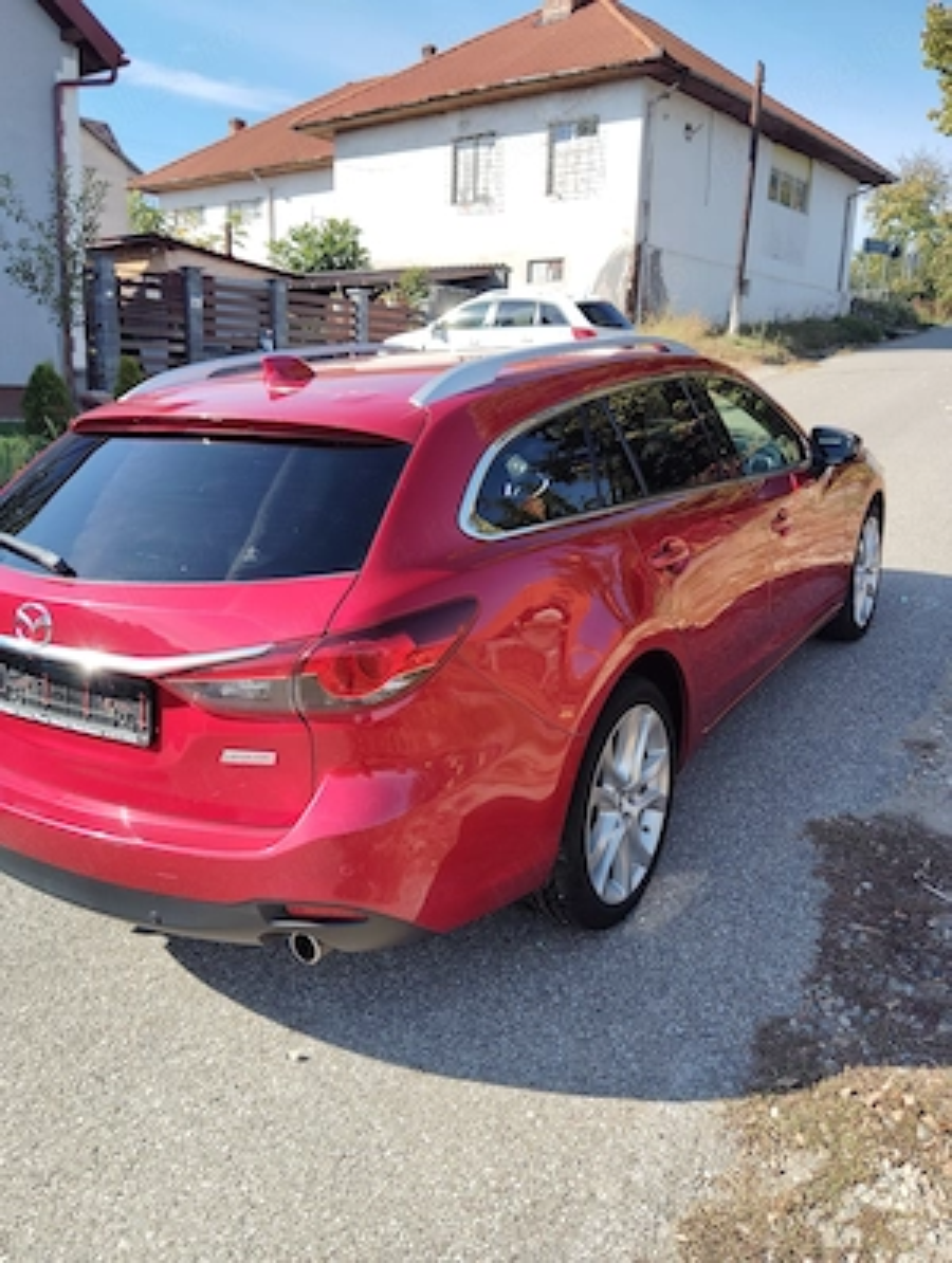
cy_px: 632
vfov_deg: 63.4
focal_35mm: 28
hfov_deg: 49.9
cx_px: 476
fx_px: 1023
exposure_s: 1/405
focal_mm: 4.22
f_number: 1.8
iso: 50
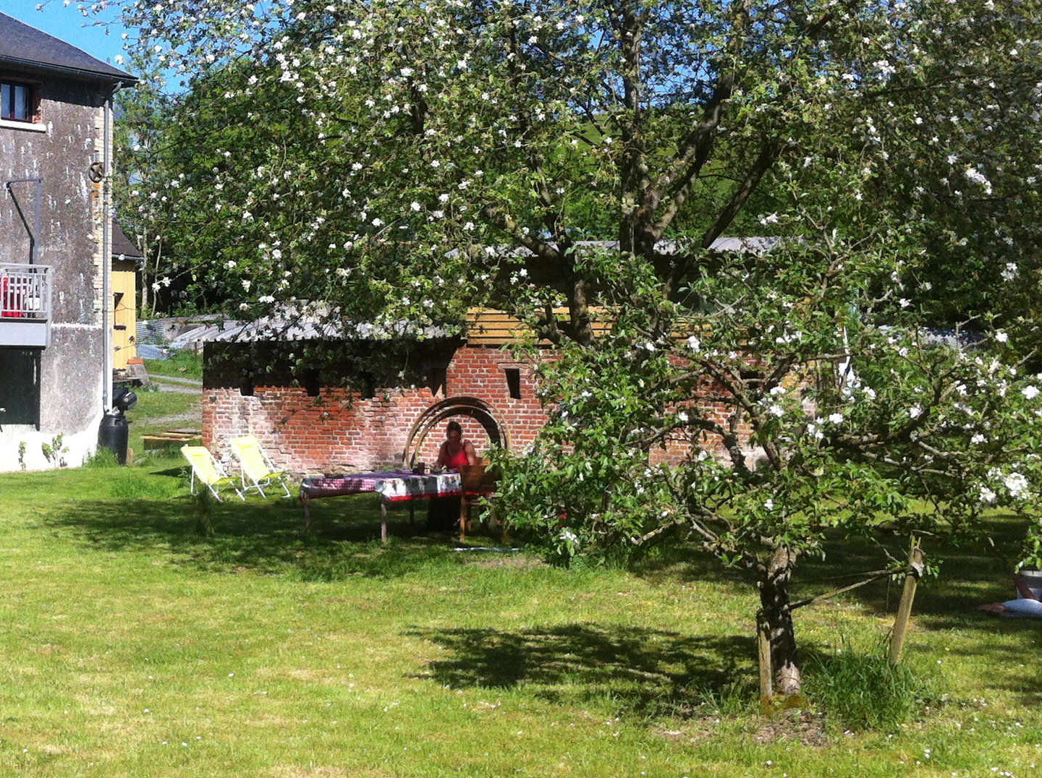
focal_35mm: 63
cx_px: 226
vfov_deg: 23.2
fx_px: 1894
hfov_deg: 30.1
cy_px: 275
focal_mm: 3.85
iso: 80
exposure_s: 1/1207
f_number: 2.8
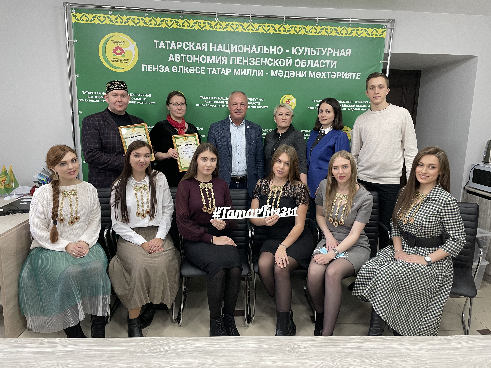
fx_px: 369
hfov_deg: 67.3
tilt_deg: -9.9
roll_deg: -1.6
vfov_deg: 53.1
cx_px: 246
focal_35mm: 26
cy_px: 184
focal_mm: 4.2
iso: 125
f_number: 1.6
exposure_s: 1/50
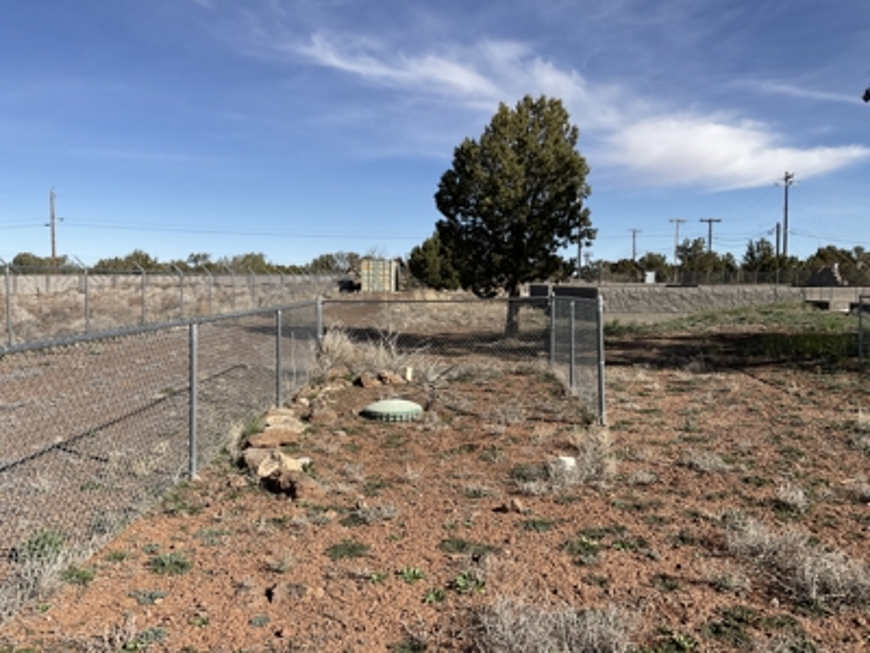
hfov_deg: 61.7
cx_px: 435
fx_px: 729
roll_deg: -0.9
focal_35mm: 29
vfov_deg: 48.2
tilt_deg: -4.2
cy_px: 326
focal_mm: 3
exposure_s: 1/2141
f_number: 1.8
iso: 16
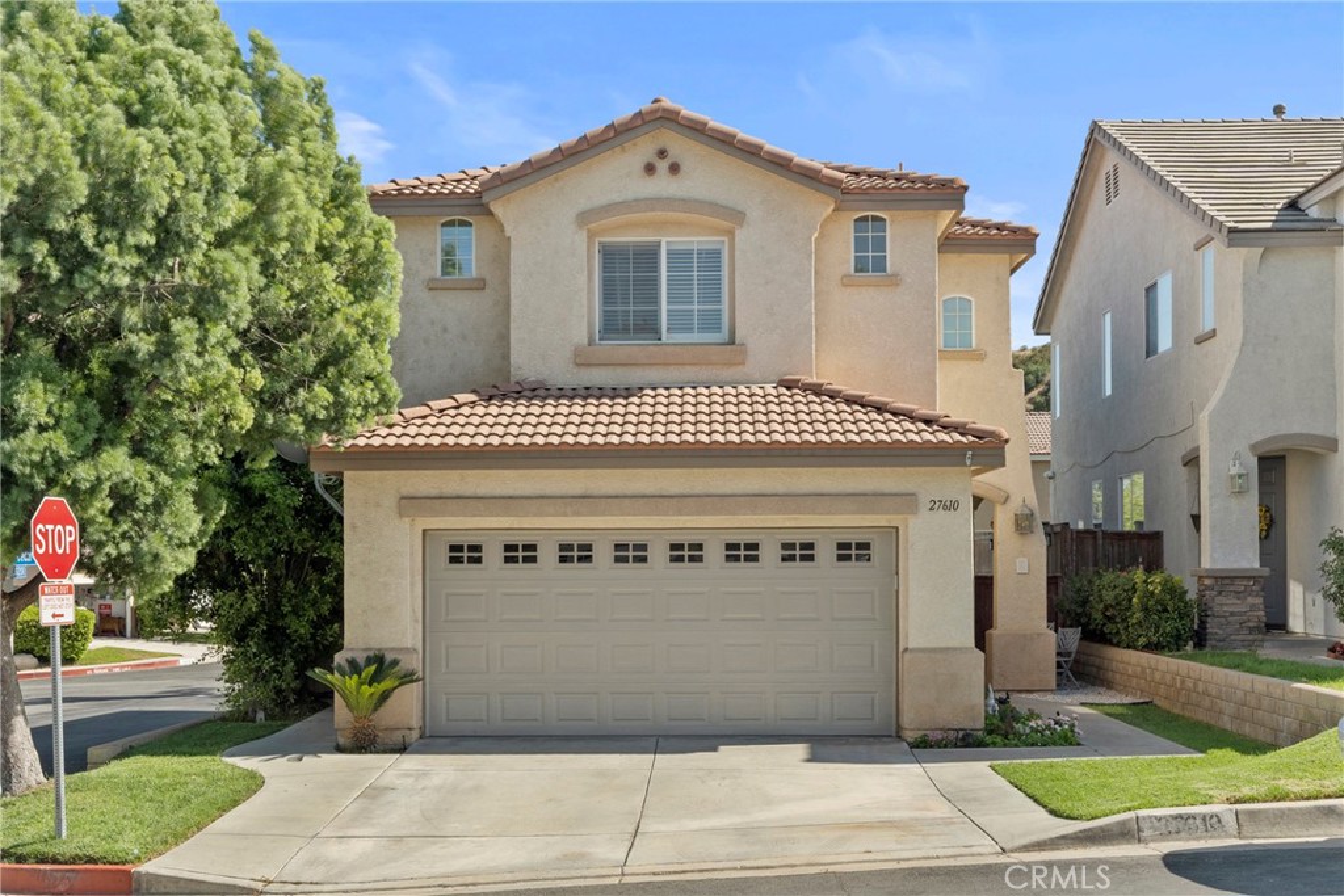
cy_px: 448
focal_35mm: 38
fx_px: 1419
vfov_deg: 35.1
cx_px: 672
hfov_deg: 50.7
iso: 400
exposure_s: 1/50
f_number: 8
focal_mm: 25.5
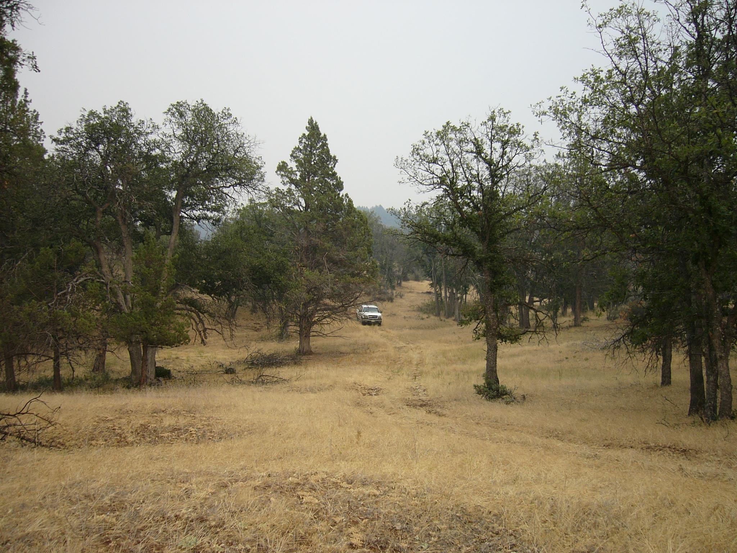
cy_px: 276
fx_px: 745
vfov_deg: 40.7
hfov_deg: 52.6
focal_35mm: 35
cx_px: 368
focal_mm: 5.8
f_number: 2.8
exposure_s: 1/160
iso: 50
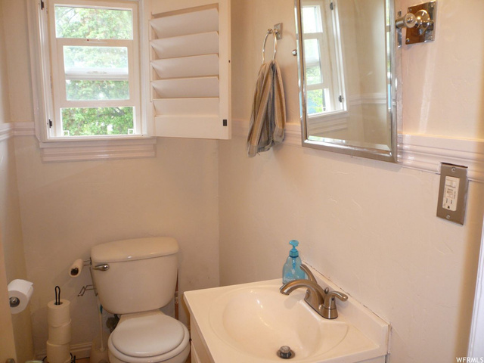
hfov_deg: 63.4
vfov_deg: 49.7
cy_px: 182
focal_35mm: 28
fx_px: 391
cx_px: 242
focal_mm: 4.6
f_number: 2.8
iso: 100
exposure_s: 1/40
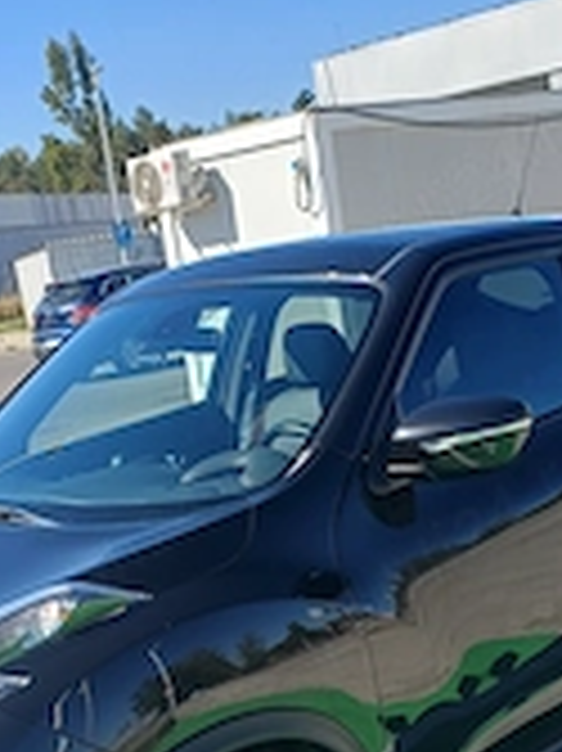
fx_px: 1300
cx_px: 297
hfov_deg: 24.4
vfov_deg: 31.2
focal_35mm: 60
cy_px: 621
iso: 50
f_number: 1.8
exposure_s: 1/837
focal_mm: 4.65
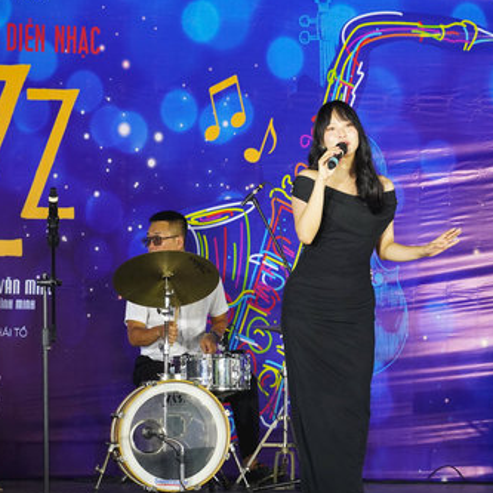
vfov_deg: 12.3
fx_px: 2288
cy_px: 259
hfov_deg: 12.3
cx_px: 355
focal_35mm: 142
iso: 1600
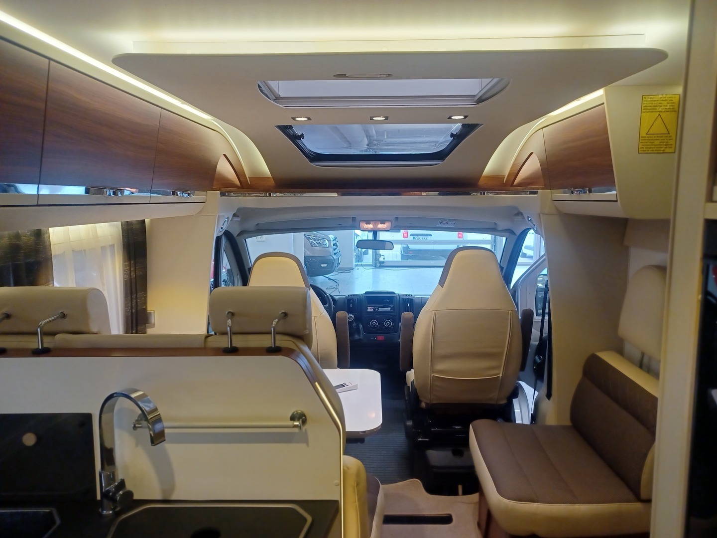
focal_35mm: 25
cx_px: 358
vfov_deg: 54.9
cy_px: 269
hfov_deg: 69.4
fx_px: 518
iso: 250
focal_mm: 4.6
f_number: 1.8
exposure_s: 1/50
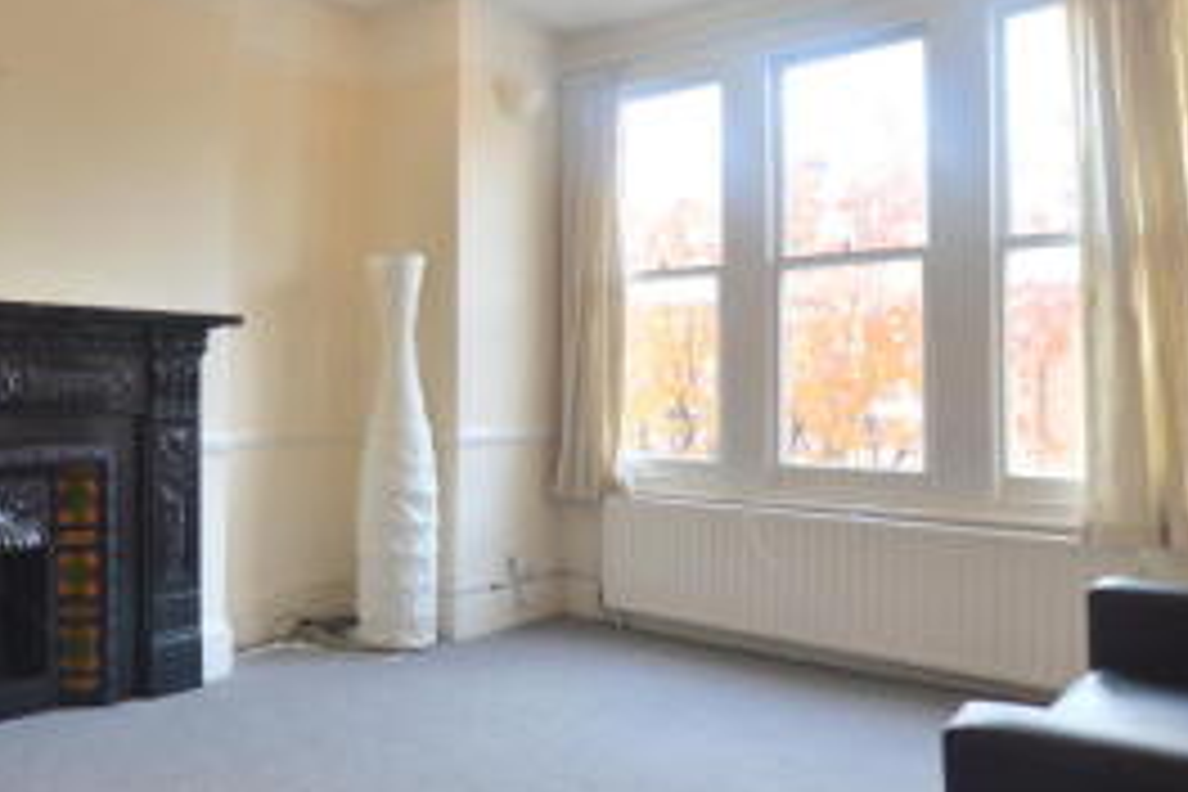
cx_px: 410
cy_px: 371
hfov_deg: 65.8
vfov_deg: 47.9
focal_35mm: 27
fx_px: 891
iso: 100
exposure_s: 1/50
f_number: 3.5
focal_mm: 10
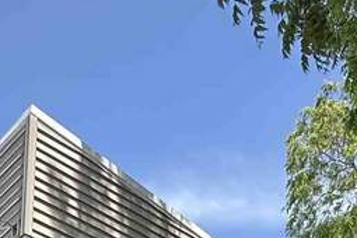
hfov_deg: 27.5
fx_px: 724
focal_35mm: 73
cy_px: 610
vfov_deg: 12.9
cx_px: 111
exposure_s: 1/644
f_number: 2.2
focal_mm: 2.22
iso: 50
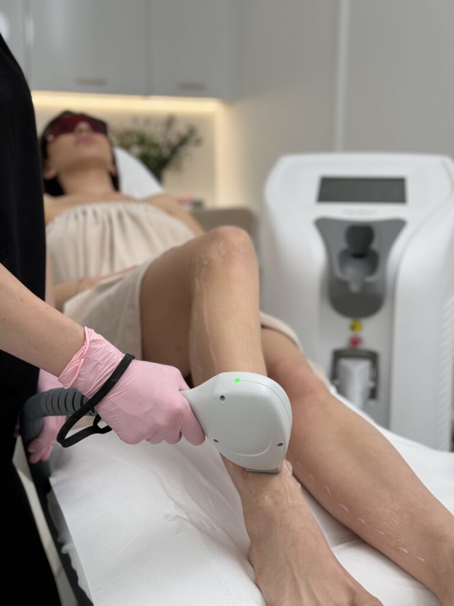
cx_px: 227
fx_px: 839
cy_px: 303
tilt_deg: -9.7
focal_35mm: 48
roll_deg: -1.1
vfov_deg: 39.7
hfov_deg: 30.3
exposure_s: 1/121
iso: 80
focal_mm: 6.86
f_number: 1.78
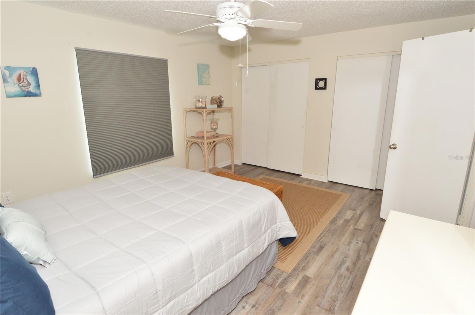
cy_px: 158
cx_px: 238
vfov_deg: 67.3
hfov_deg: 90.1
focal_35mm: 18
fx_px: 237
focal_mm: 12
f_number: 9
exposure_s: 1/60
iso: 800
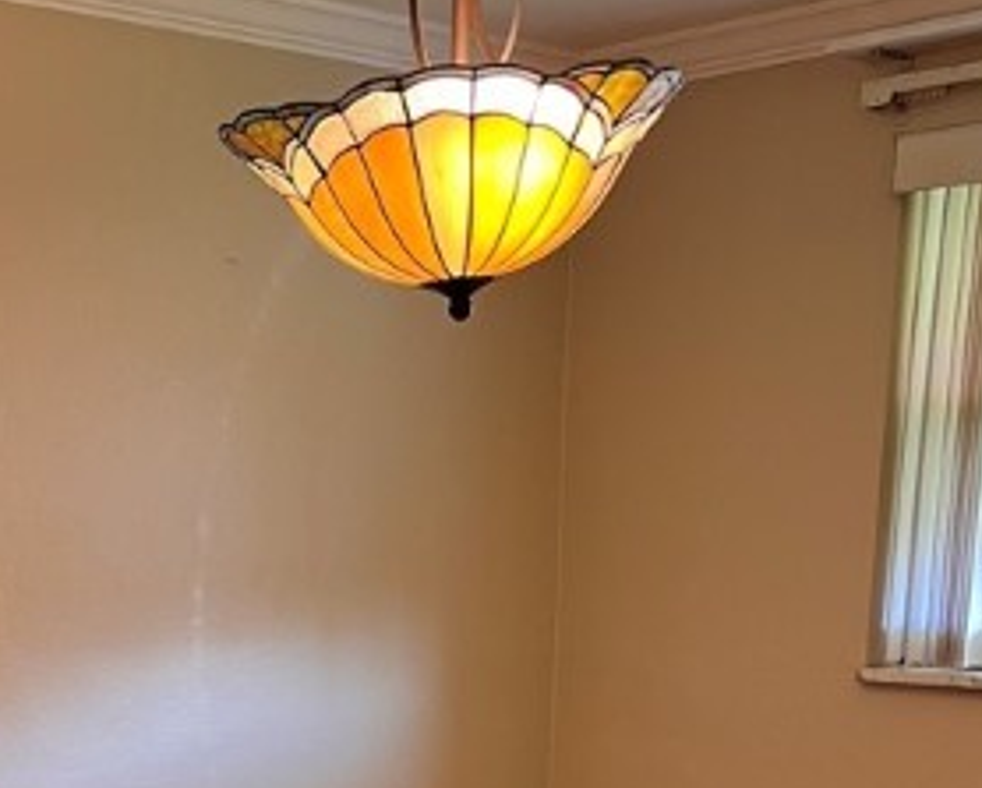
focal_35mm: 70
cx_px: 215
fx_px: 2037
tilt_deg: -15.0
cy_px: 1007
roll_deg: +0.8
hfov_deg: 26.7
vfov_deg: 20.2
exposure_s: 1/60
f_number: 1.5
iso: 160
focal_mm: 5.7
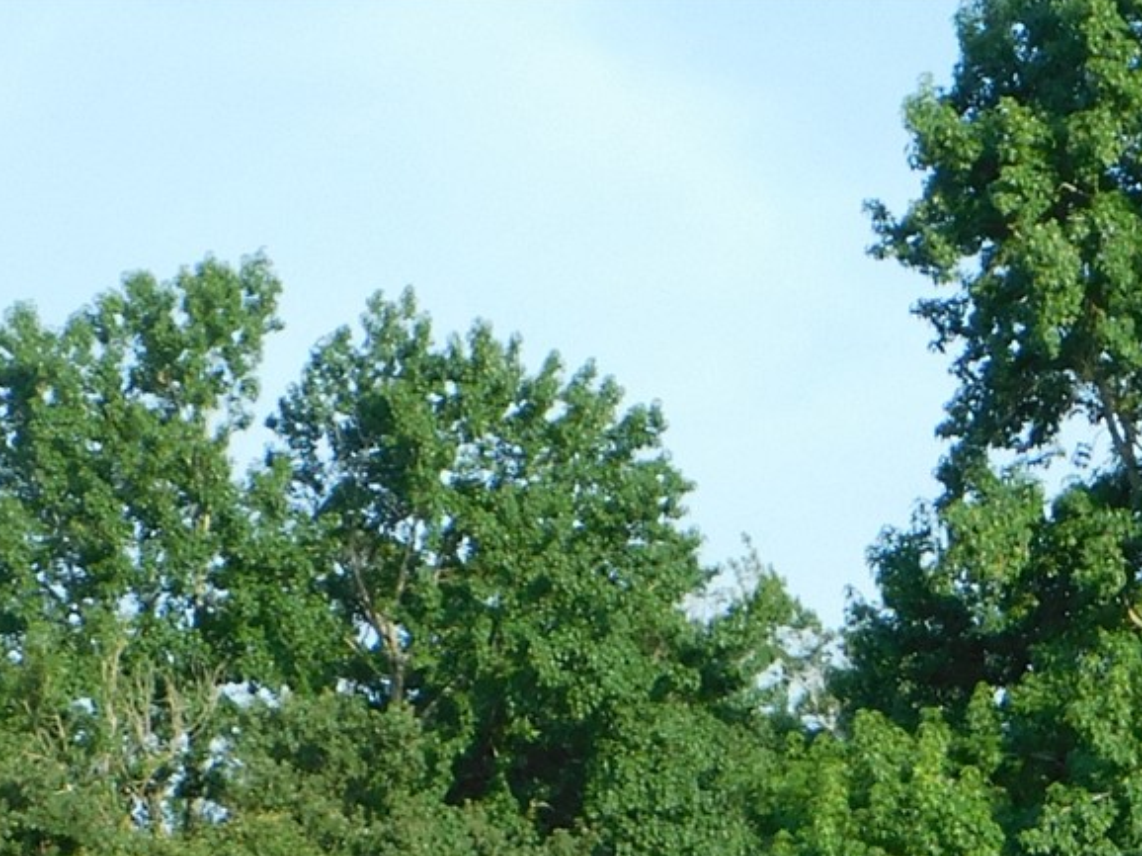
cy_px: 1510
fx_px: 7717
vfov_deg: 6.2
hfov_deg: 8.3
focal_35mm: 234
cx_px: 1508
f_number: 4.2
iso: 125
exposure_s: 1/320
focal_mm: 11.7
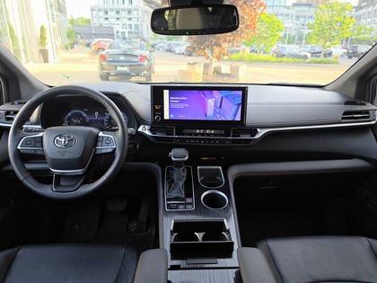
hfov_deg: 73.9
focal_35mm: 23
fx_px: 250
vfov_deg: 58.9
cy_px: 142
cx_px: 188
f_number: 1.4
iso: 40
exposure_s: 1/180
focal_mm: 6.5
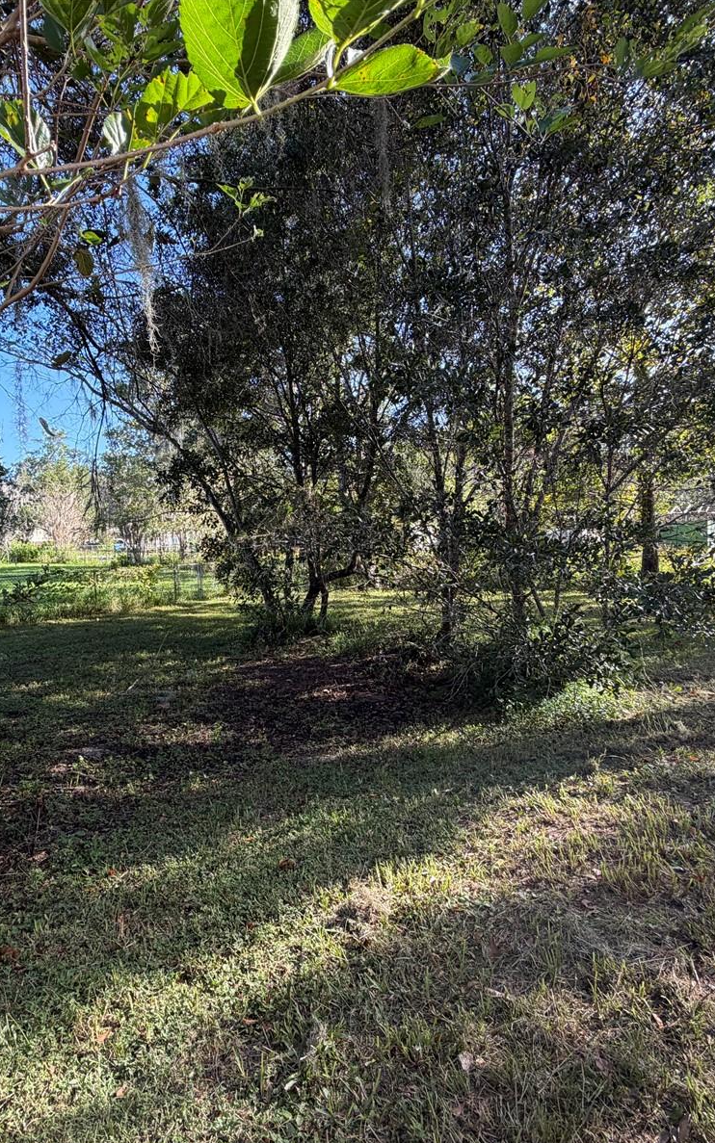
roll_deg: +2.4
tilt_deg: -2.9
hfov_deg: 58.4
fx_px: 623
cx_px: 243
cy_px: 576
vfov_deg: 85.1
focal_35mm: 20
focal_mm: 2.22
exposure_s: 1/148
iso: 64
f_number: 2.2
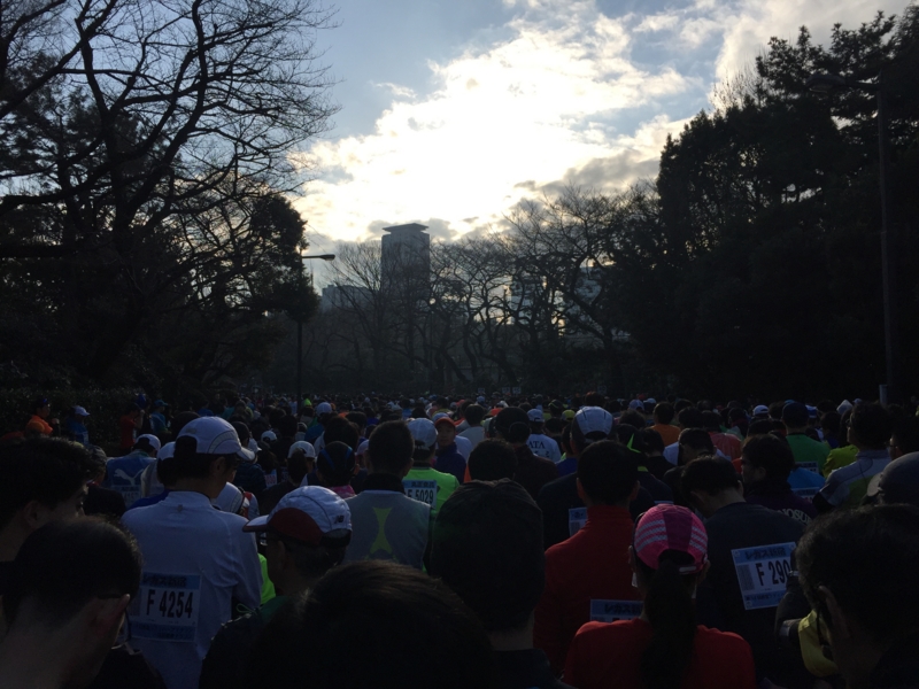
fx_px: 770
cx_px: 460
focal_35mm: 29
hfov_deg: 61.7
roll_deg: +0.1
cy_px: 344
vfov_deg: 48.2
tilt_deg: +4.6
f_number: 2.2
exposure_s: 1/3597
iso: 32
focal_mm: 4.15
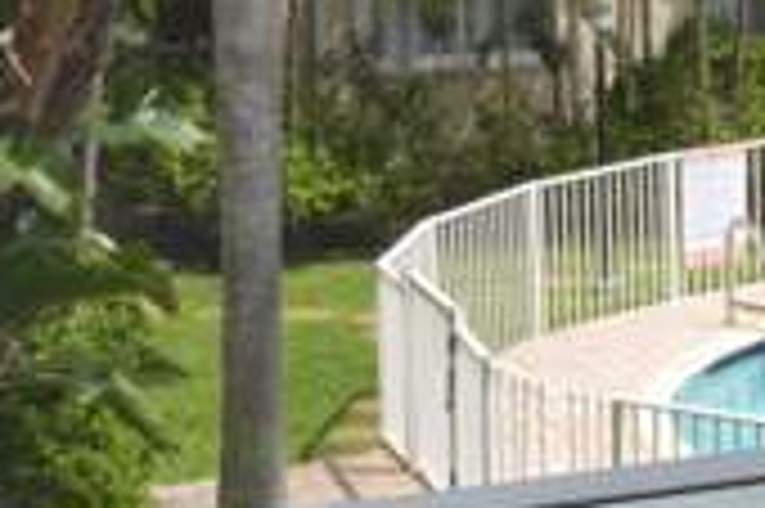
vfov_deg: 10.7
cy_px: -22
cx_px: 972
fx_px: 2696
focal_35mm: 127
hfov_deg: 15.4
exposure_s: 1/200
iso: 100
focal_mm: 30
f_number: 8
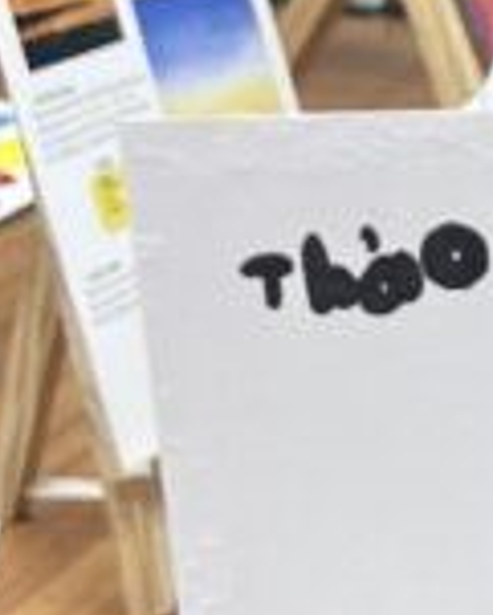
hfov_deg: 8.3
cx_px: 1283
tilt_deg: -12.0
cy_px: 159
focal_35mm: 168
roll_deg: -5.9
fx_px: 3061
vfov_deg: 11.5
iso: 64
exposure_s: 1/100
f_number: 1.5
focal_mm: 5.7
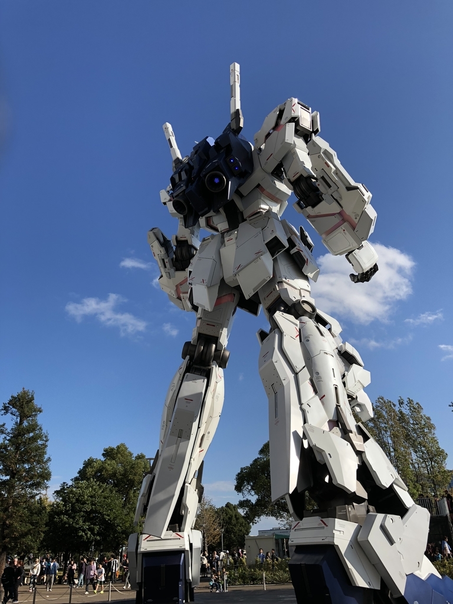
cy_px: 302
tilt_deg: +26.5
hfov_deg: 49.7
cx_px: 226
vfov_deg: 63.4
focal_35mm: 28
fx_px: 489
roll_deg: +3.3
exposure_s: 1/2315
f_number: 1.8
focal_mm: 4
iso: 20
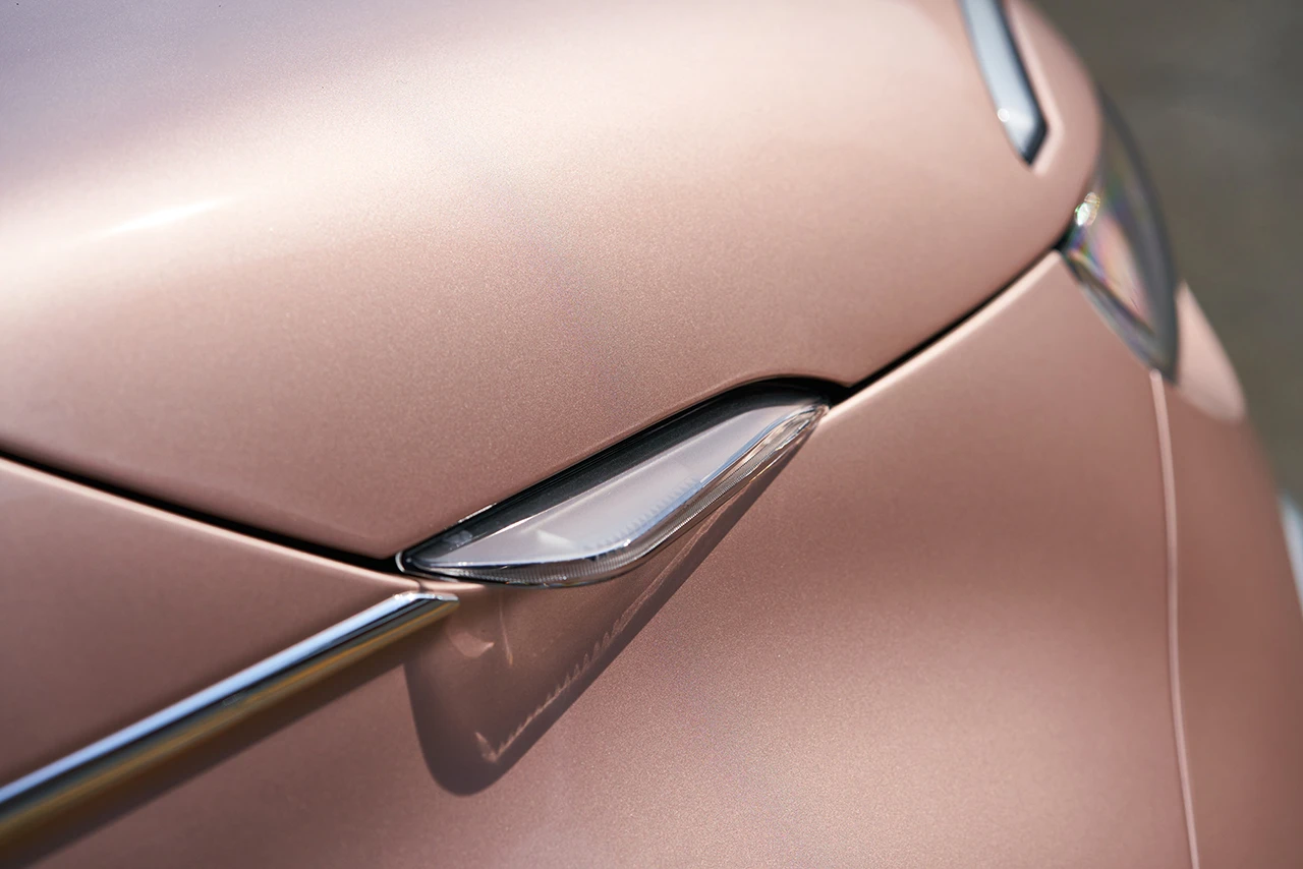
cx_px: 652
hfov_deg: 19.5
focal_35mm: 105
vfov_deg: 13.0
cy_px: 434
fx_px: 3801
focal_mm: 105
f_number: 5
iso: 250
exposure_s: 1/1000
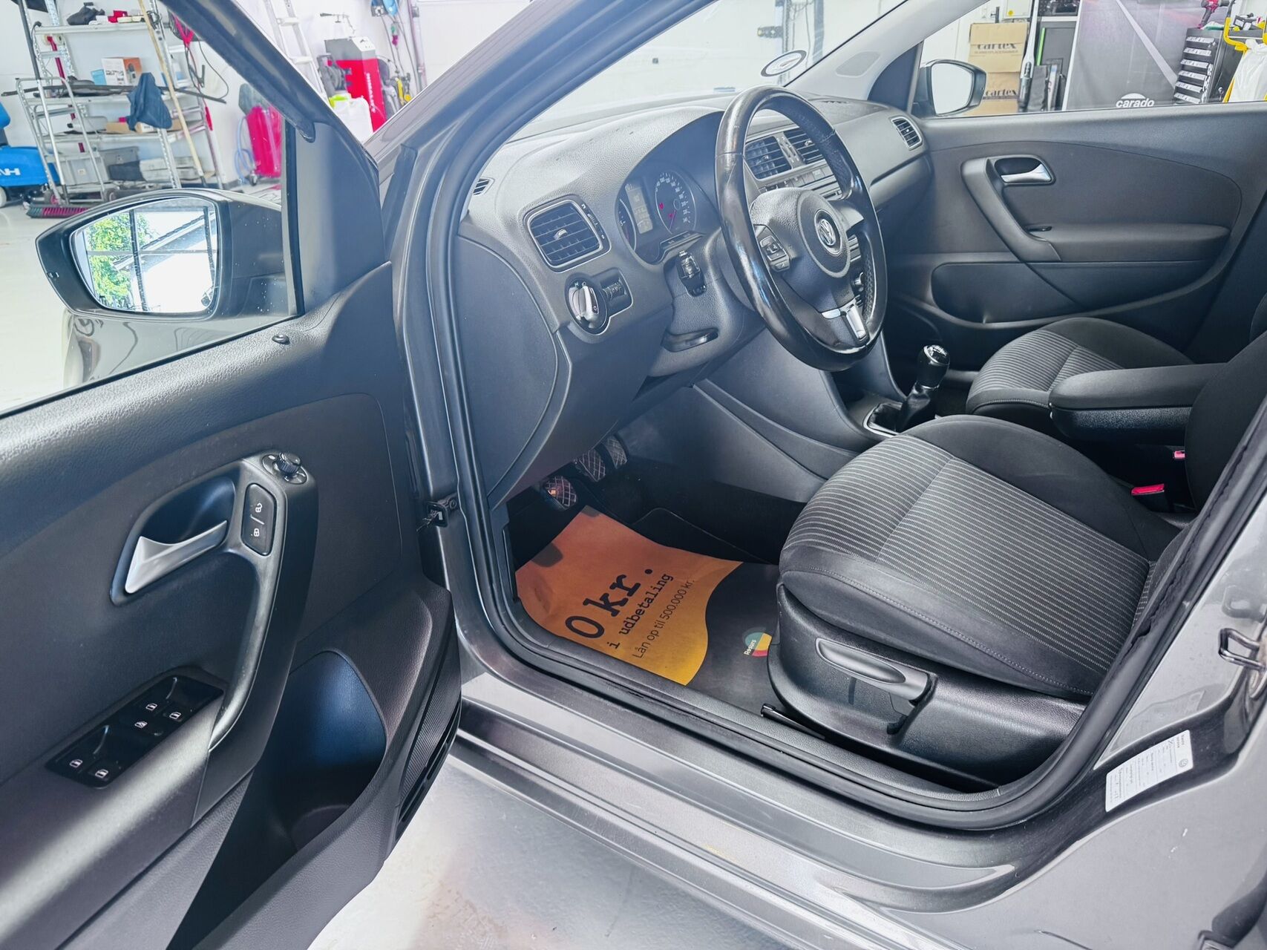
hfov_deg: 71.6
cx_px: 634
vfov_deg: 56.8
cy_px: 475
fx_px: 878
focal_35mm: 24
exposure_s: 1/72
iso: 200
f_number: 1.78
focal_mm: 6.76
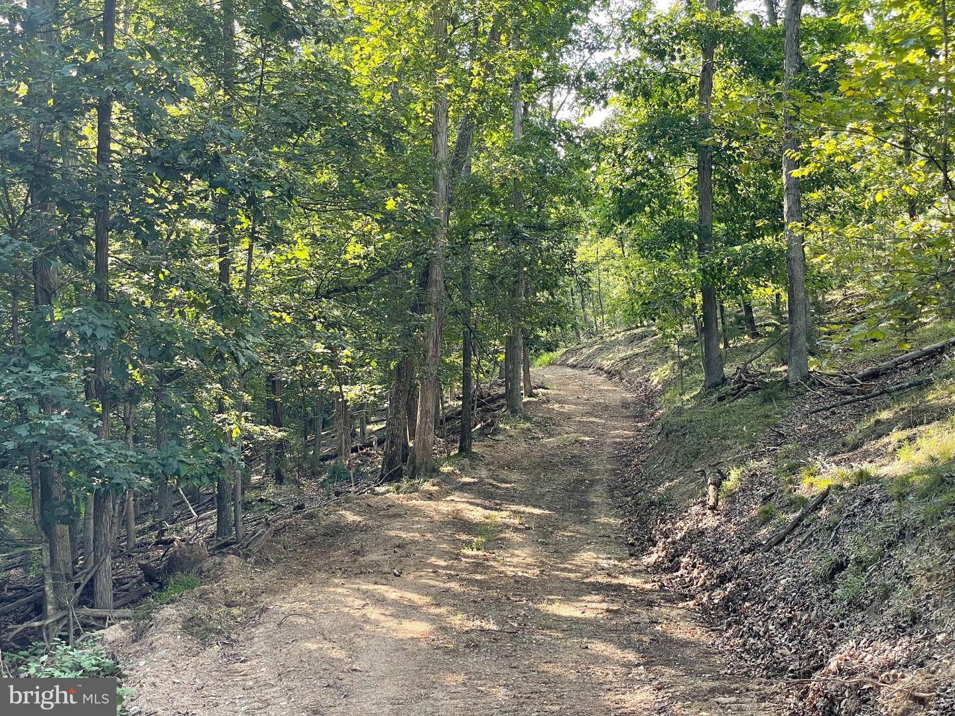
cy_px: 358
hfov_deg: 36.8
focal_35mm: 52
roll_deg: +0.3
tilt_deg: +7.0
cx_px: 478
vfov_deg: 28.0
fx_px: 1435
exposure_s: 1/99
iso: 64
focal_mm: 6
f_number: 2
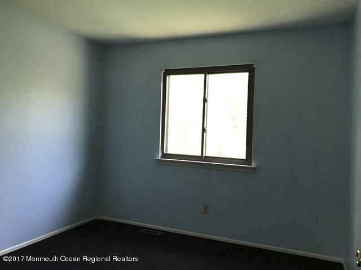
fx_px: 292
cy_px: 135
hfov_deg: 63.4
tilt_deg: +0.1
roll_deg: -1.2
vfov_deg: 49.7
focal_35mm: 28
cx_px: 180
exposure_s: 1/20
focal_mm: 3.99
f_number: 1.8
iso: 40
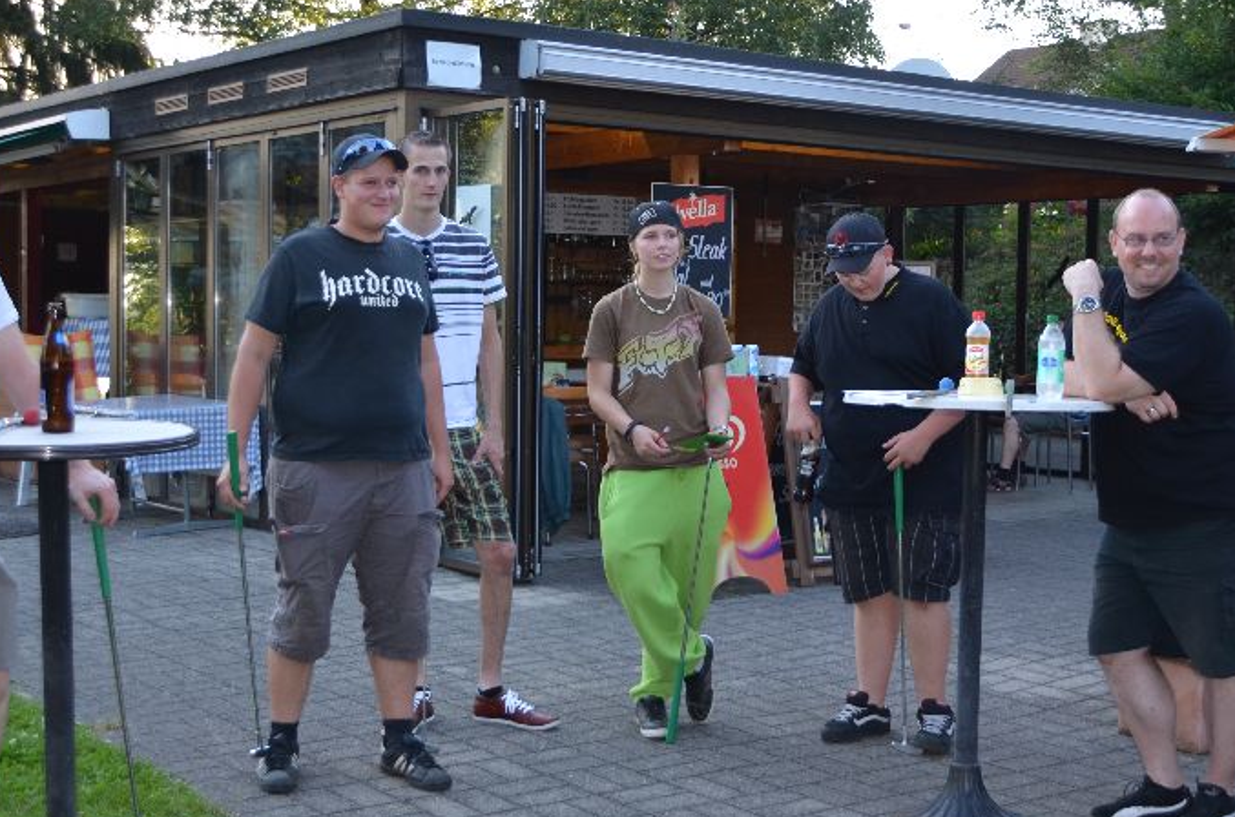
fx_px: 1943
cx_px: 622
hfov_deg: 35.3
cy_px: 408
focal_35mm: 57
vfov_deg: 23.8
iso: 200
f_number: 4
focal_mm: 25
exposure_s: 1/160
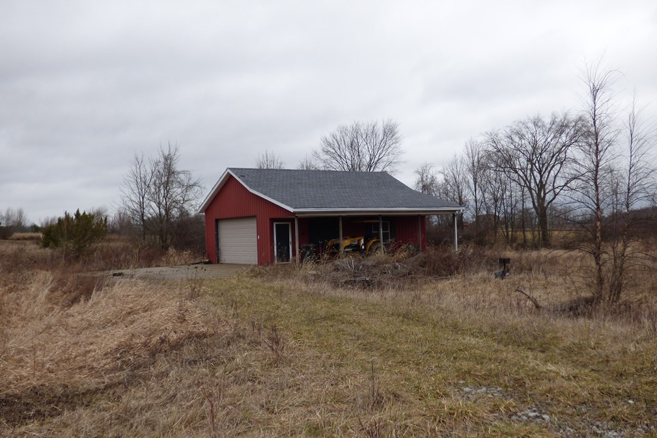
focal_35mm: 38
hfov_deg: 50.7
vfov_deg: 35.1
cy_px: 231
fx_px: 694
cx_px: 325
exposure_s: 1/400
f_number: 3.4
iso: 100
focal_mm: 6.18
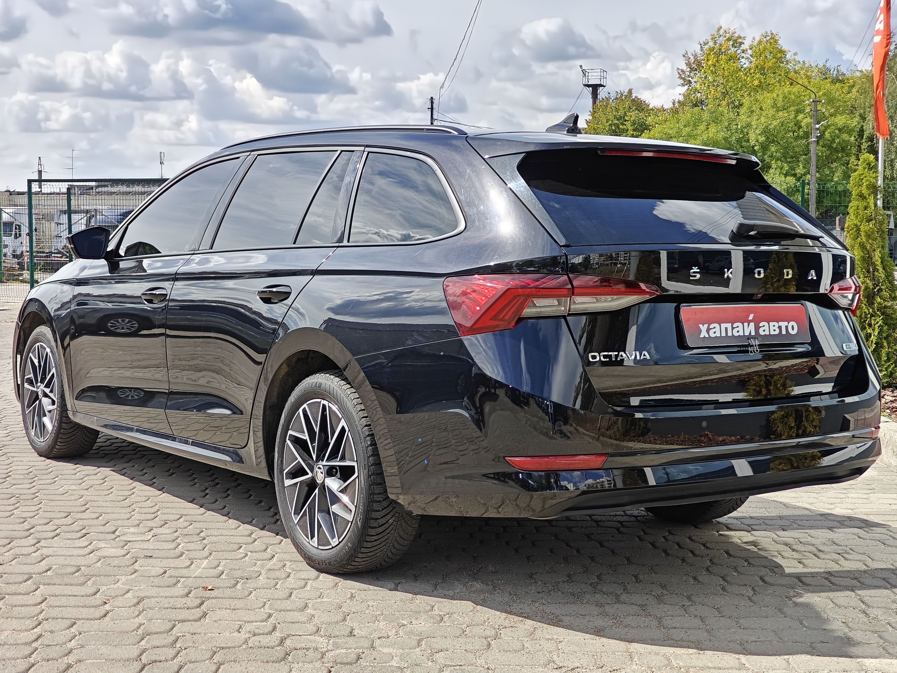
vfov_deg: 30.9
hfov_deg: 40.4
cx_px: 448
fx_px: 1218
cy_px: 336
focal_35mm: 47
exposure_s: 1/1780
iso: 50
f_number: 2
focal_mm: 7.08
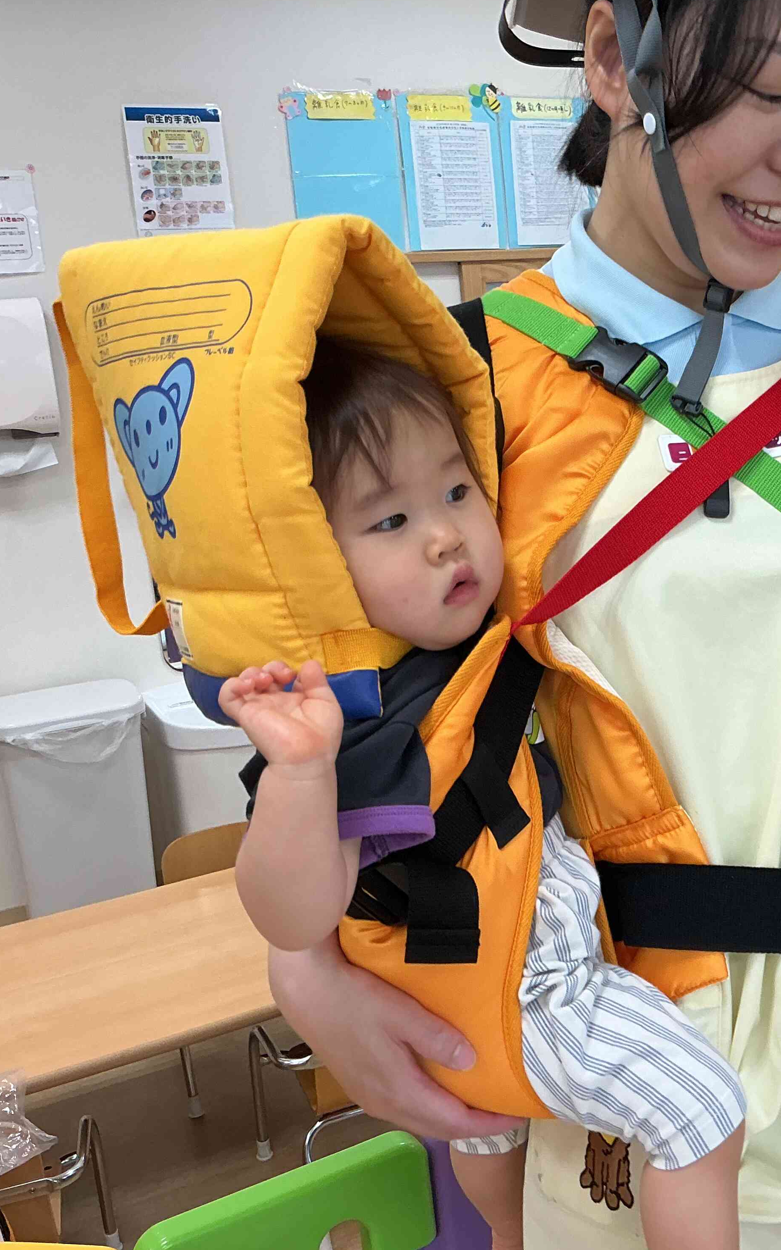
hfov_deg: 29.6
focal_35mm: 42
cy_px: 614
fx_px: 1431
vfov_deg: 47.2
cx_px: 655
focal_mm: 3
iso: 64
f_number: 1.8
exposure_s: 1/120
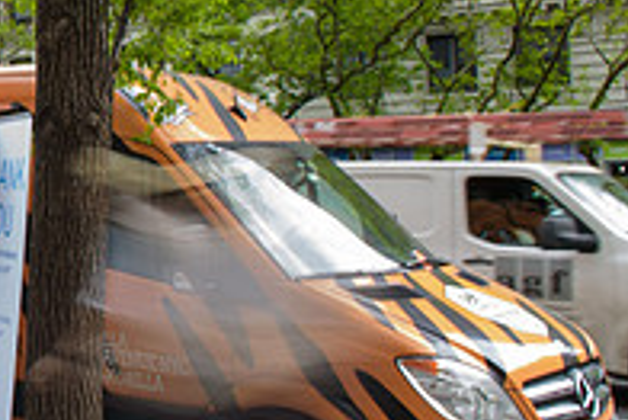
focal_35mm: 71
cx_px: -282
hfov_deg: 23.5
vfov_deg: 19.1
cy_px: 123
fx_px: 1239
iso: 64
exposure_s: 1/2
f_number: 22
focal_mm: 24
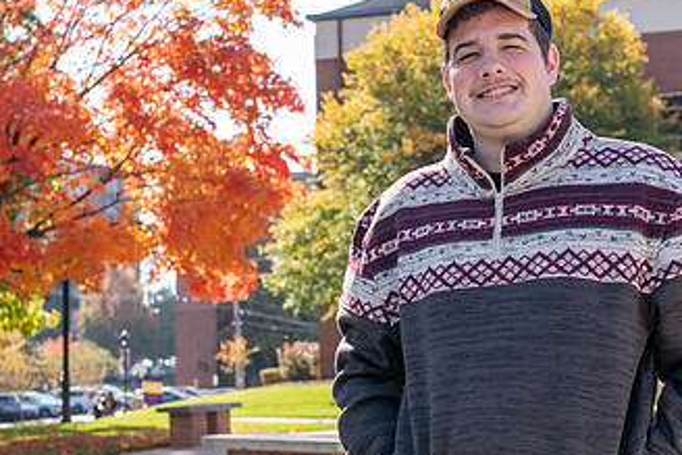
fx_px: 1876
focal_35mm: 99
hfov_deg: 20.6
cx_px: 353
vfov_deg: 13.8
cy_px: 240
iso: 320
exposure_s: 1/320
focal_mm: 56
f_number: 6.3
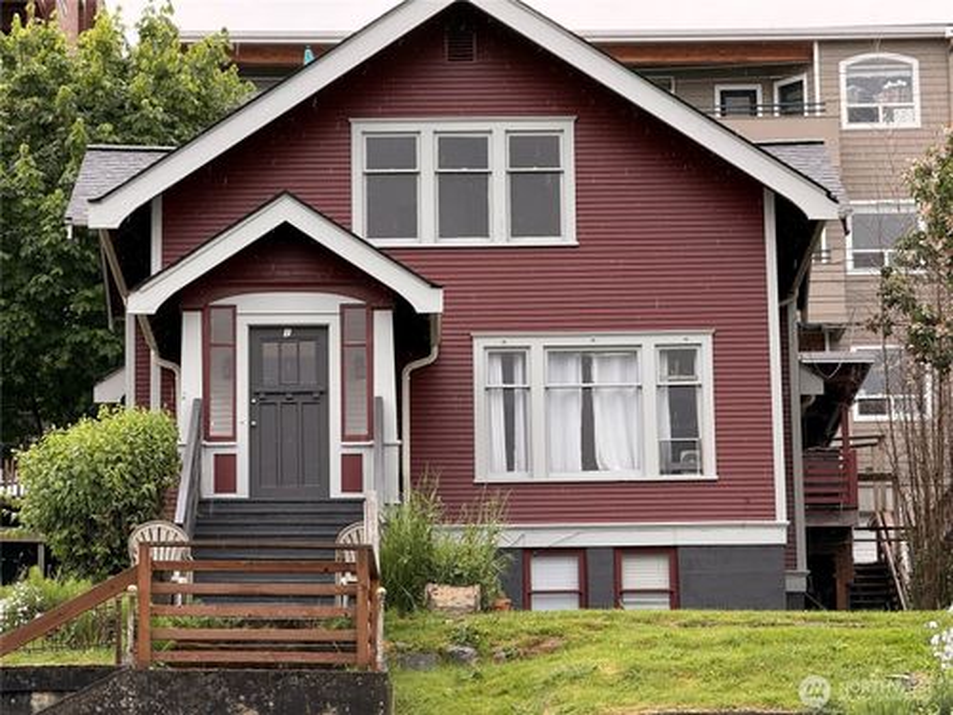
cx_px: 476
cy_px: 358
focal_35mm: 120
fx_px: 3304
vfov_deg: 12.3
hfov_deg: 16.4
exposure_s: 1/285
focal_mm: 15.66
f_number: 2.8
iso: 64
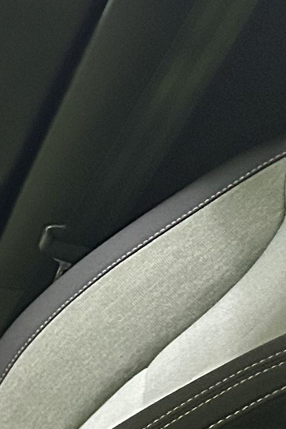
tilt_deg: -34.2
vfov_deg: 14.3
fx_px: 1598
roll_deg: +2.0
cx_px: -757
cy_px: 652
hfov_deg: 7.8
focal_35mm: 134
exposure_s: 1/40
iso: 400
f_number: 1.5
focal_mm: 5.7
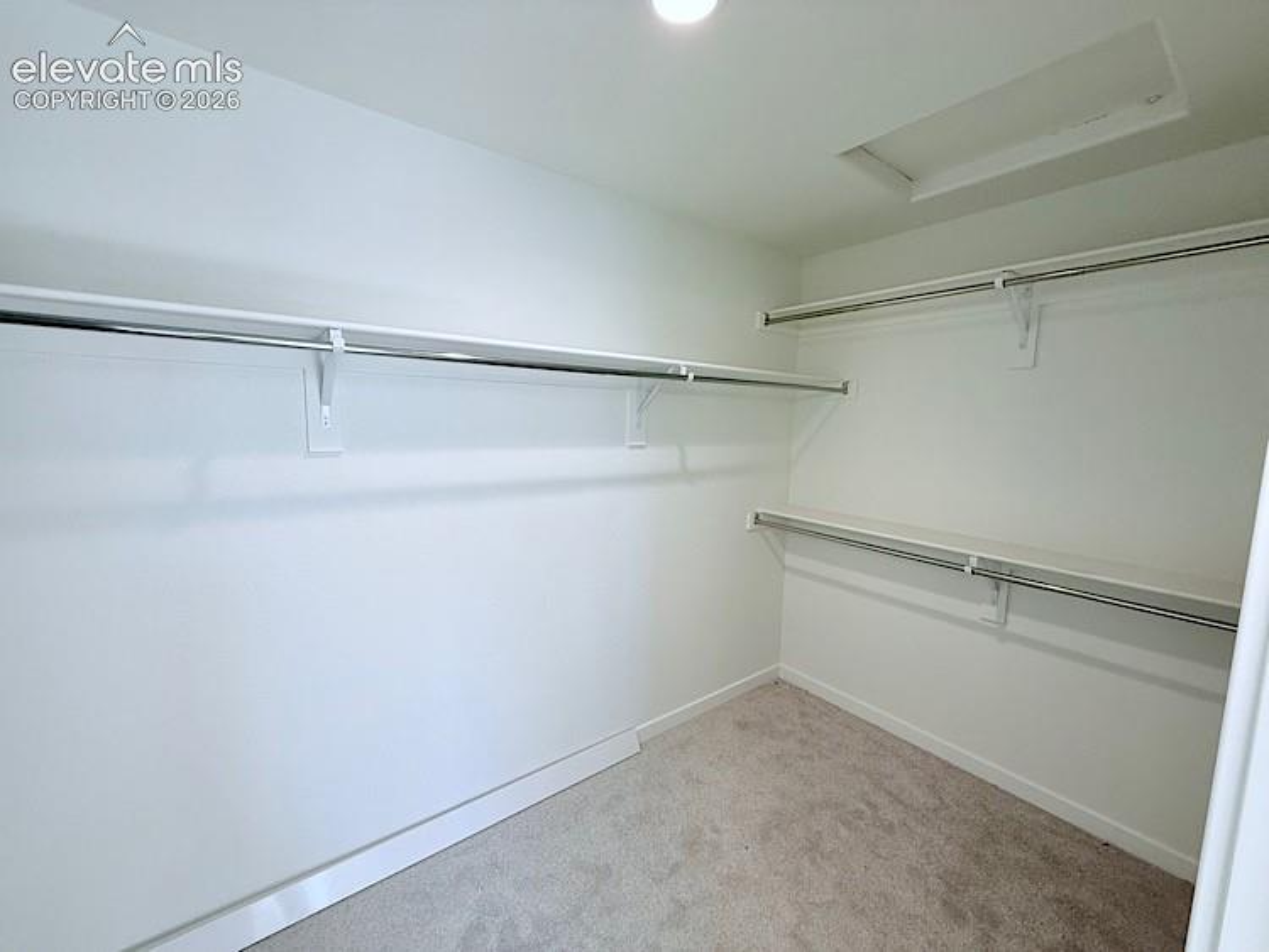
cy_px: 476
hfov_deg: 102.0
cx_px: 634
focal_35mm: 14
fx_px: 513
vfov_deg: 85.7
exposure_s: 1/120
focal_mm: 2.22
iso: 125
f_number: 2.2
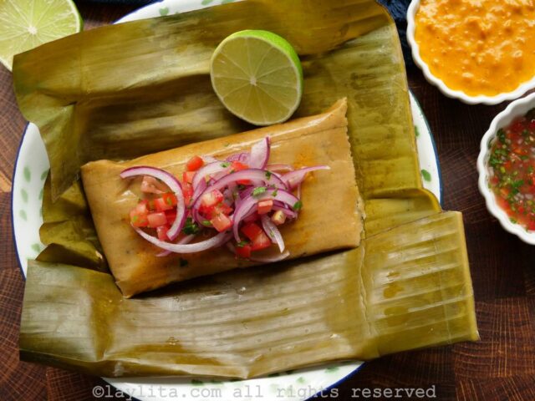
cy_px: 200
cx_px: 268
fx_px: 989
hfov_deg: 30.3
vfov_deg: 22.9
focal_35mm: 64
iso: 1000
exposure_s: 1/80
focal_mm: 32
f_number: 4.5
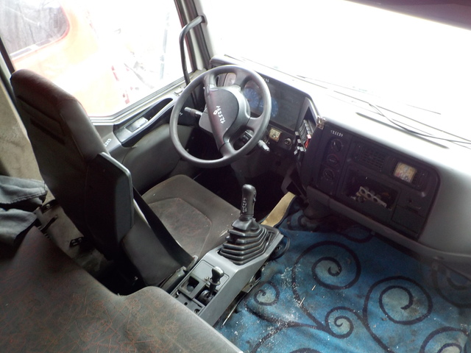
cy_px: 176
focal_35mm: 30
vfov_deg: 46.8
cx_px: 236
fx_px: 408
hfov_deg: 60.0
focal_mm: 4.1
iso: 180
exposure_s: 1/30
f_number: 3.3
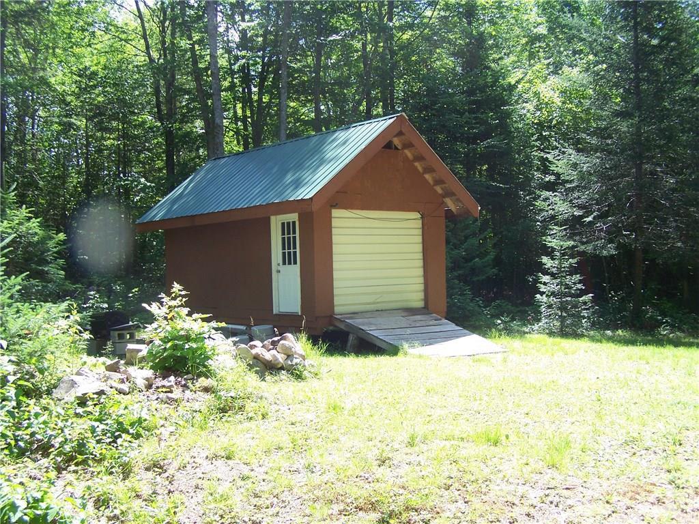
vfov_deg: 37.7
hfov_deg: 49.0
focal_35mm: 38
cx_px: 350
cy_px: 262
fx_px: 767
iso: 64
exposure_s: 1/160
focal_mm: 6.3
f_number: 2.8
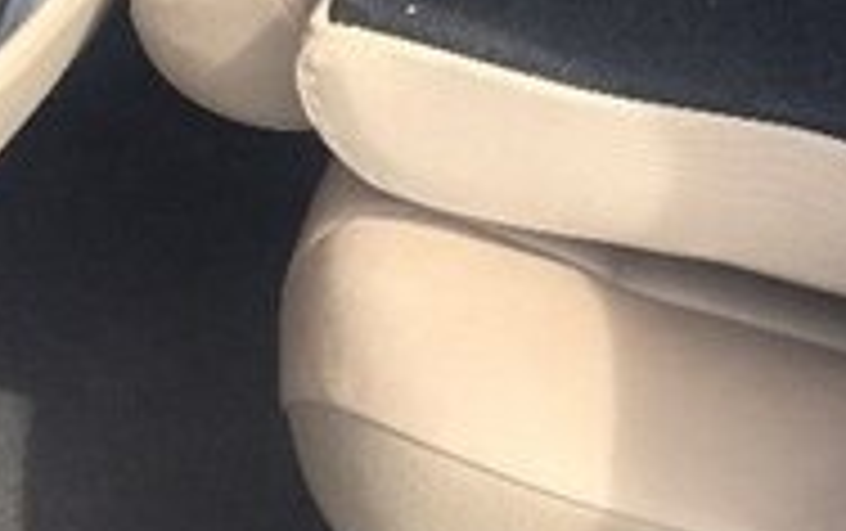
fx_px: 1870
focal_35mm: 81
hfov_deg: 24.6
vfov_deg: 14.7
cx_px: 801
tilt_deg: -26.4
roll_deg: +3.0
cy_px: -338
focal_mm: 4.15
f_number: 2.2
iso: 32
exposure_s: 1/534
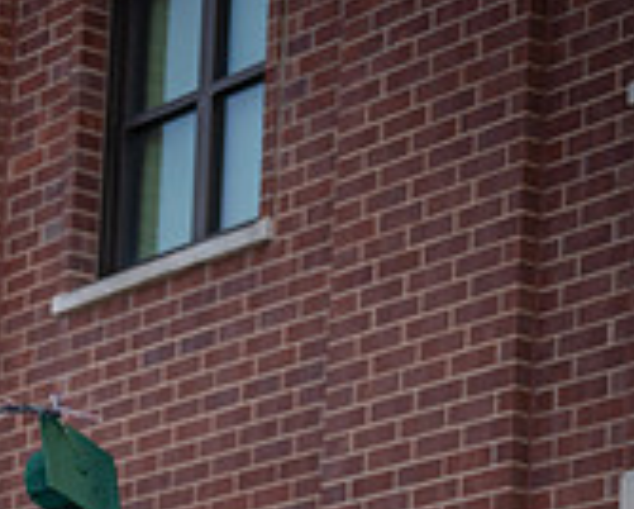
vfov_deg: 8.5
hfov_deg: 10.9
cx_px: 186
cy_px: 839
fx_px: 3325
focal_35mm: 177
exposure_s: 1/1000
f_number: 2.8
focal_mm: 70
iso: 400
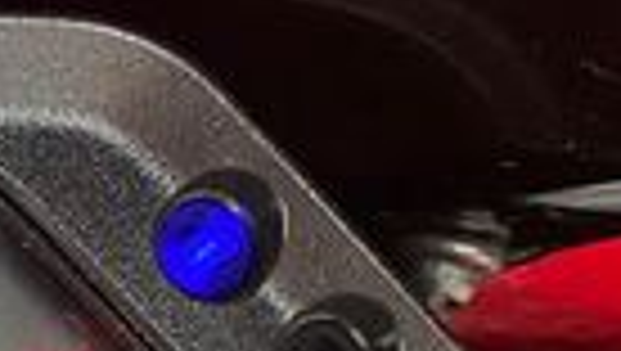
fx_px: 2160
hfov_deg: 15.1
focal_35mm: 131
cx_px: -338
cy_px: 896
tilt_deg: -46.9
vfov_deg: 8.4
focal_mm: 4.25
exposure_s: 1/66
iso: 125
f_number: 1.8
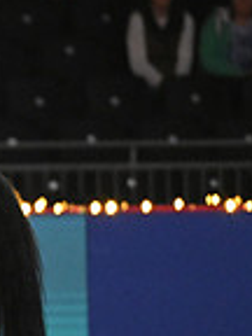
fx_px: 15084
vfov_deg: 1.3
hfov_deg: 1.0
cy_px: 141
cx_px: -310
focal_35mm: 1554
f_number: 4
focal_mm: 400
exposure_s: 1/640
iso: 6400
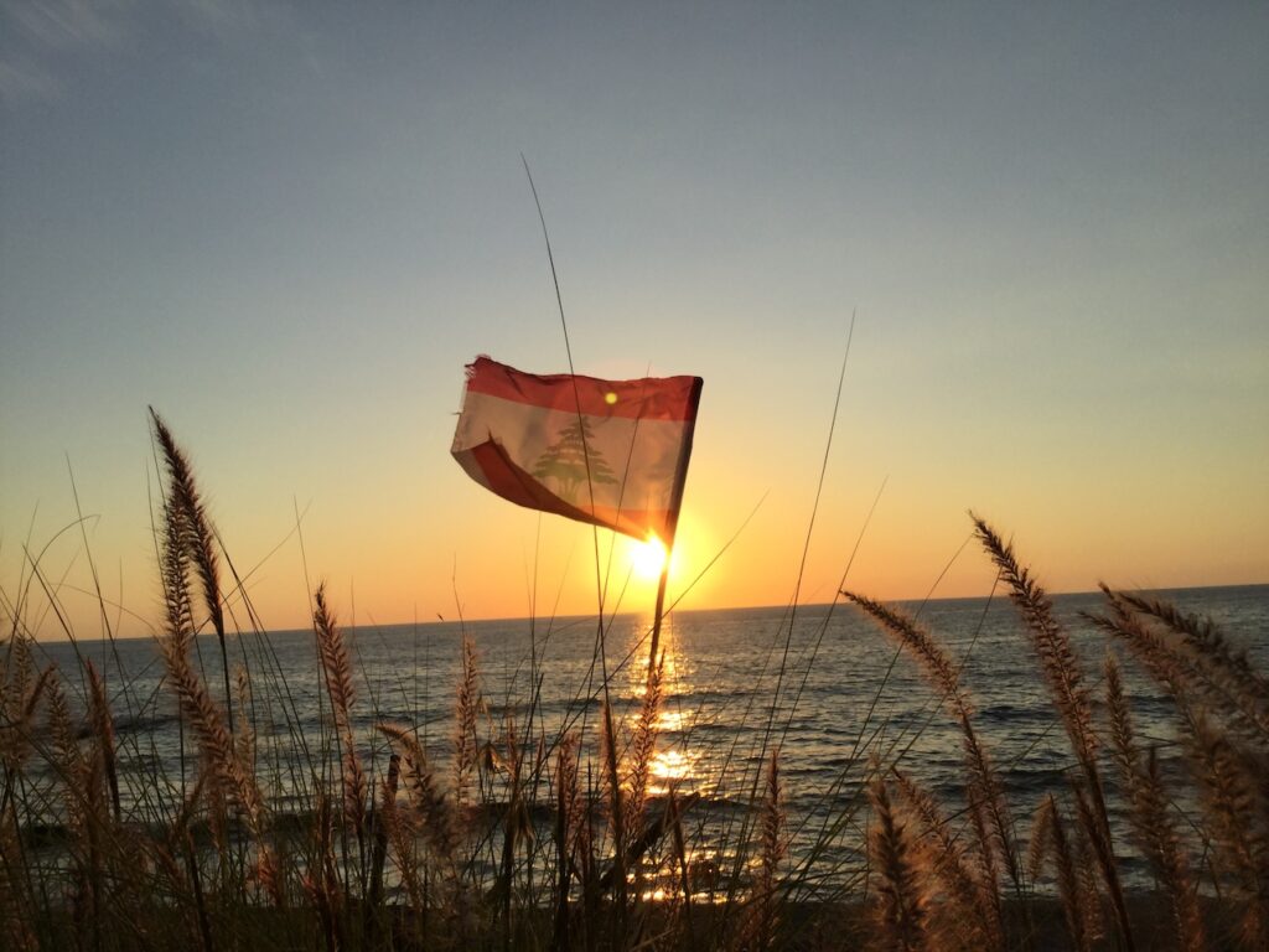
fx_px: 1136
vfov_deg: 45.4
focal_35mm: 31
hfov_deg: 58.4
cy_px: 476
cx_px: 634
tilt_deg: +5.7
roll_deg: +1.6
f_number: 2.4
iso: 25
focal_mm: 3.3
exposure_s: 1/1314
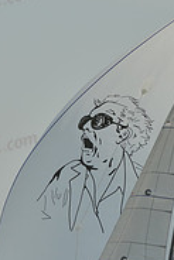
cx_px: 111
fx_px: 4566
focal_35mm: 631
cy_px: 66
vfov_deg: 3.3
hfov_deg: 2.2
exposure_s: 1/1250
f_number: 6.3
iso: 200
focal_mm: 200
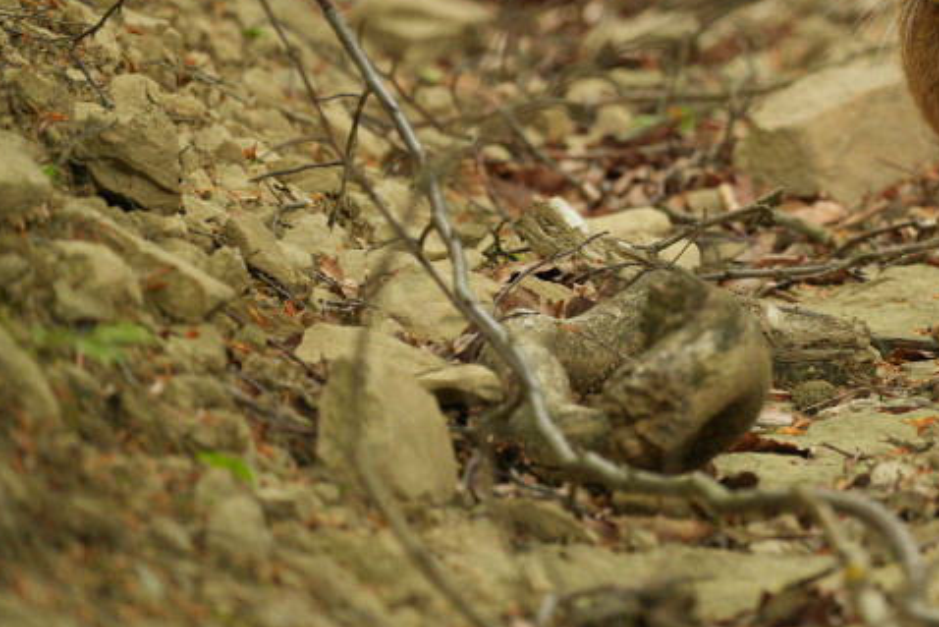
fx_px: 28986
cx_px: 1033
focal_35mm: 1111
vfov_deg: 1.2
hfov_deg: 1.9
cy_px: 69
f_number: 5.6
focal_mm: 500
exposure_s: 1/100
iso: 1600
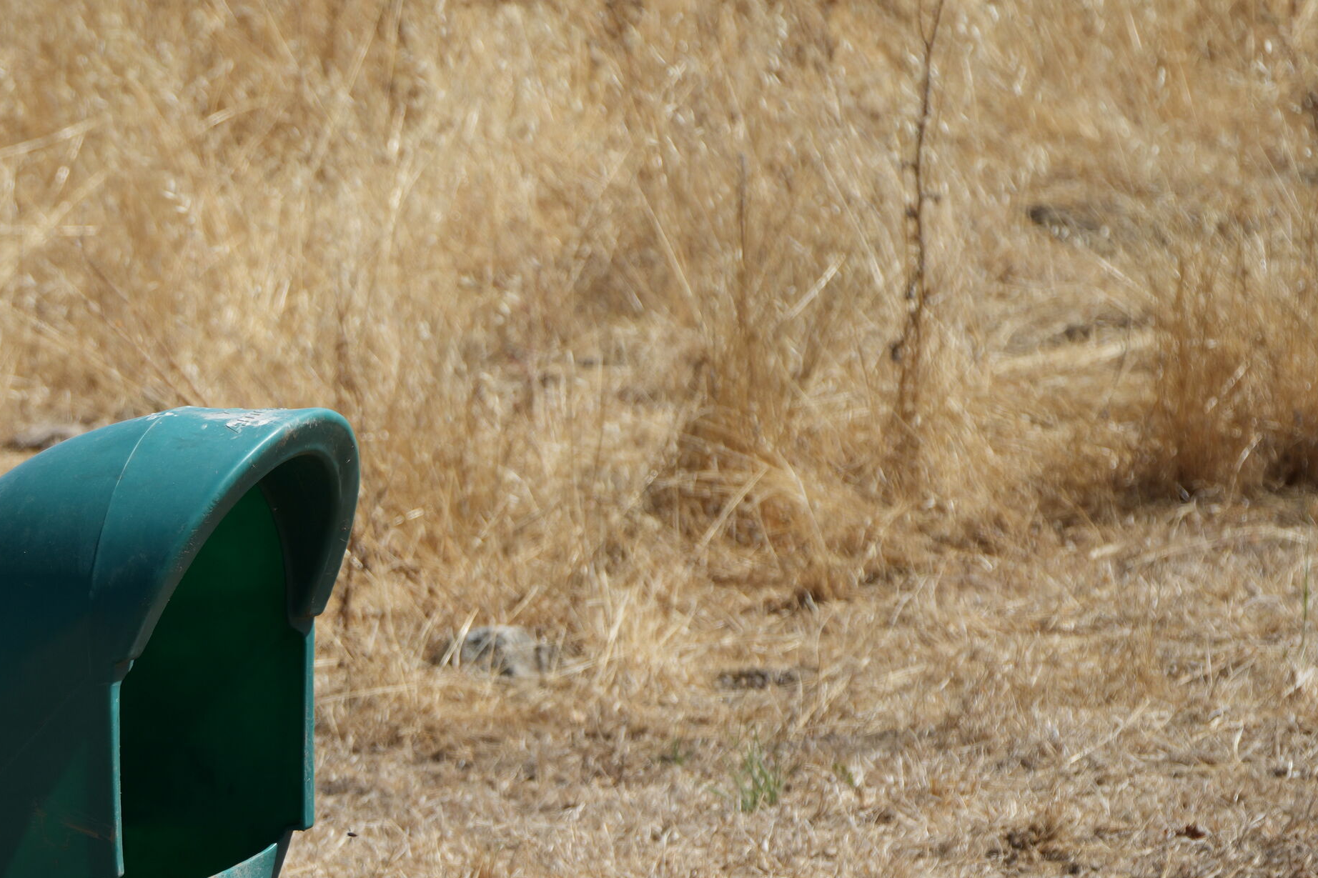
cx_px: -21
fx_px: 21011
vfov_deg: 2.4
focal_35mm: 574
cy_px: 772
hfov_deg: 3.6
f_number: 6.3
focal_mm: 245
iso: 160
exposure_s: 1/800
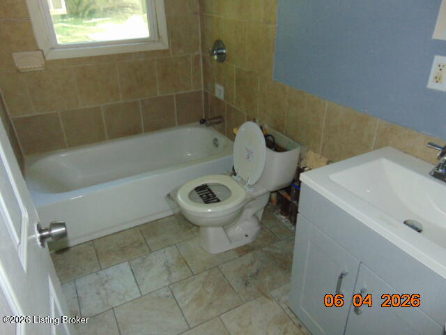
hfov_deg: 69.4
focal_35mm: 25
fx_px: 322
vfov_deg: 54.9
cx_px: 223
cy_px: 168
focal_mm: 4.5
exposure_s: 1/30
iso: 200
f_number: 3
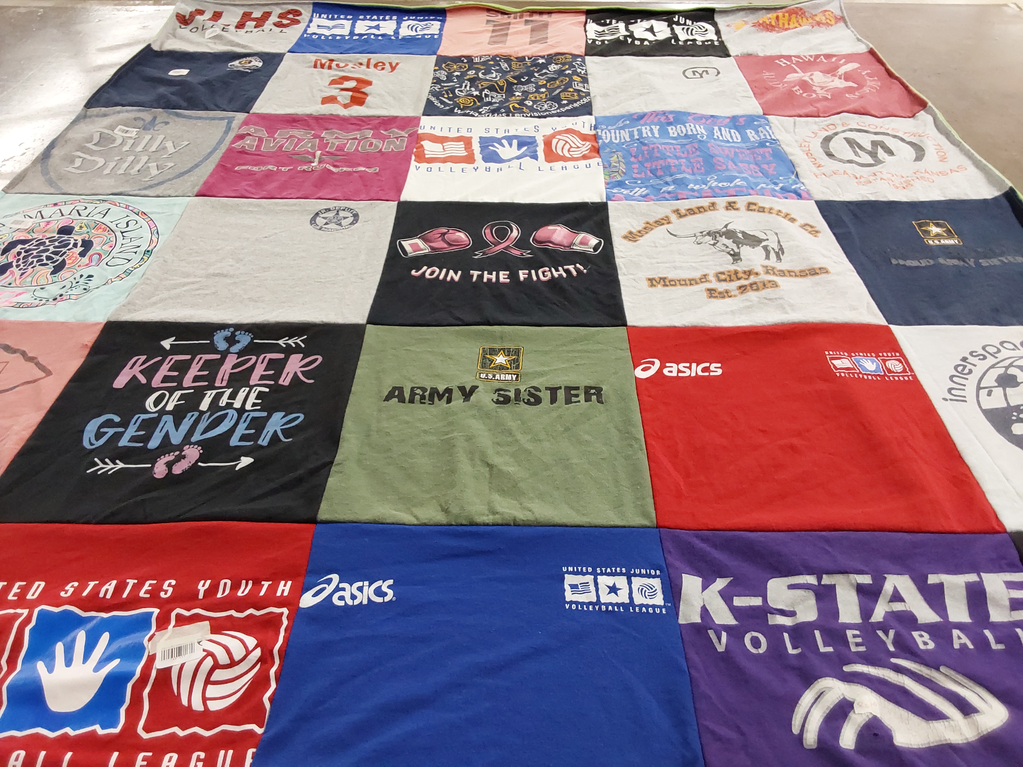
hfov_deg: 63.4
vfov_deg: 49.7
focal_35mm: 28
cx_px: 512
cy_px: 384
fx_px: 827
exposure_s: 1/60
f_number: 1.9
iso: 160
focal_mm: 2.91
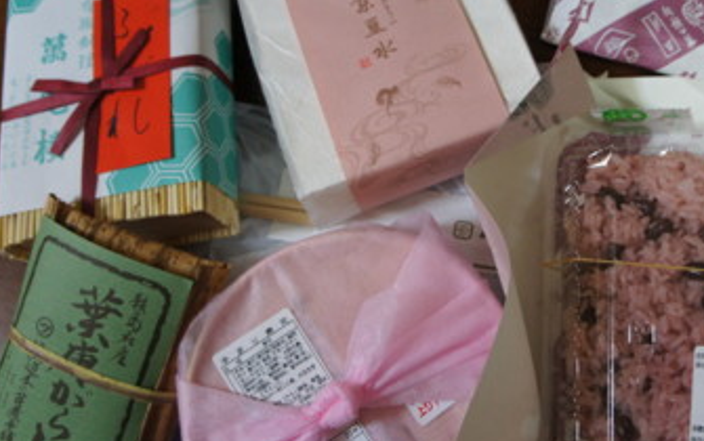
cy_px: 196
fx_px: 787
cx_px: 467
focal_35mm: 41
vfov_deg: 31.3
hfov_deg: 47.4
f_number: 4
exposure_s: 1/160
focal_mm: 20
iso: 1600
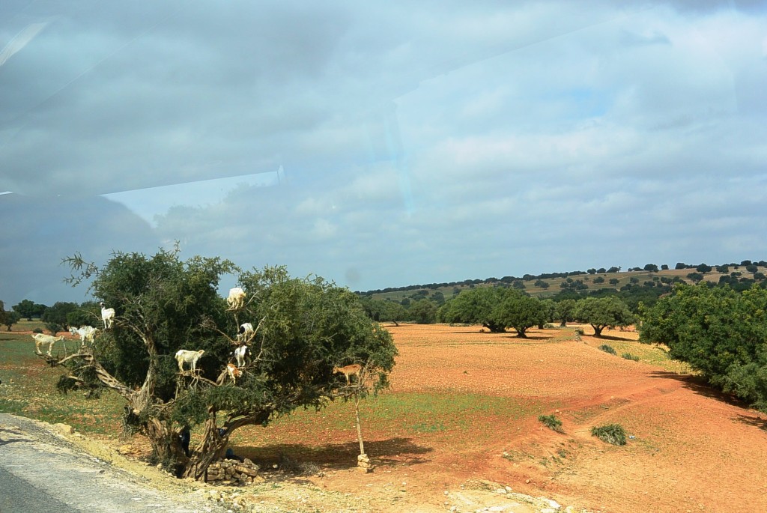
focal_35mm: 47
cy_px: 256
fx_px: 1002
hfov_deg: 41.9
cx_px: 384
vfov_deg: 28.7
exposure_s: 1/800
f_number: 5
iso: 100
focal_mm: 17.7
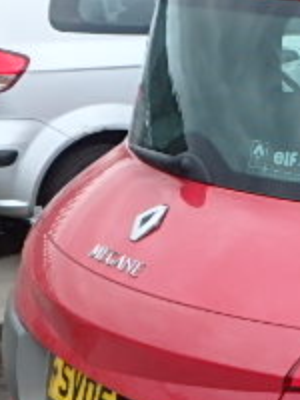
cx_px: 554
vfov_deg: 20.7
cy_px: 348
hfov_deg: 14.0
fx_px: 1075
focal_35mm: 93
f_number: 4.6
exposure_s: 1/250
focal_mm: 5.2
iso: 125
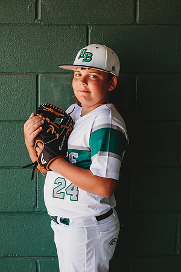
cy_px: 136
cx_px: 90
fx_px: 641
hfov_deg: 16.1
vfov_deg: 23.9
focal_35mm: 85
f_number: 2.8
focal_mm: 85
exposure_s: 1/160
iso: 100
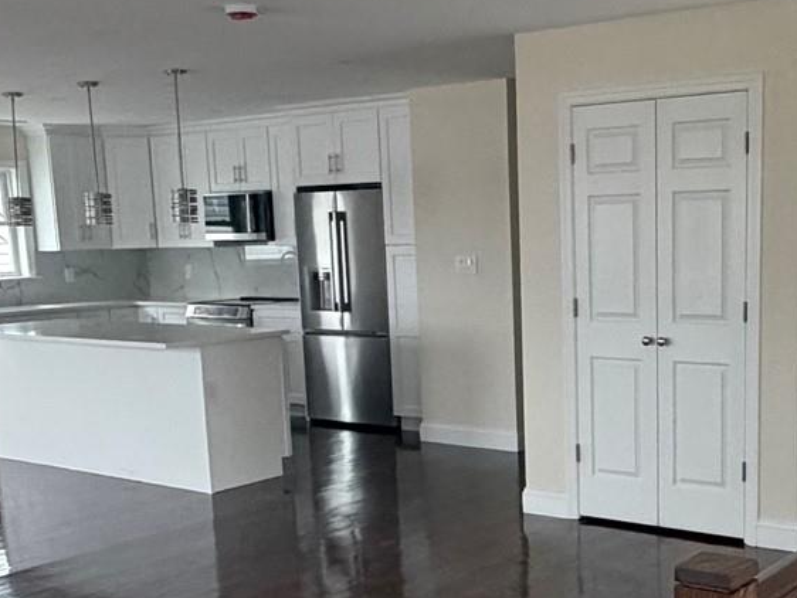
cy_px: 432
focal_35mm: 51
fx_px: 1175
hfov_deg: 36.9
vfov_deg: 28.3
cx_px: 553
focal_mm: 2.22
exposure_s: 1/60
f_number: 2.2
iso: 640
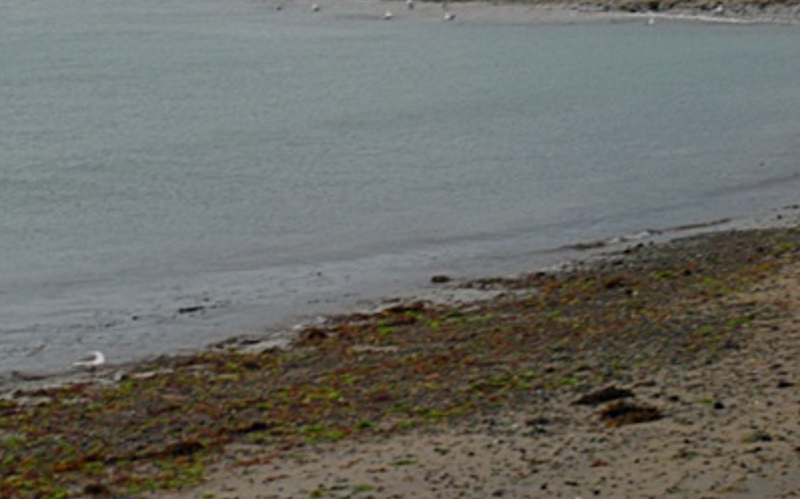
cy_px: 78
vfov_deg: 7.3
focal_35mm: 178
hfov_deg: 11.8
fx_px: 3879
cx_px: 261
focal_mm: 58
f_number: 6.3
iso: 320
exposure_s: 1/60
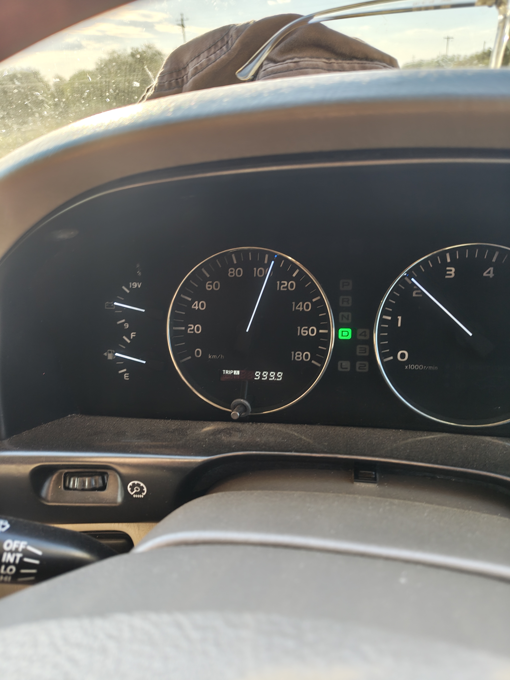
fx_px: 471
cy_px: 340
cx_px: 255
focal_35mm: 24
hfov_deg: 56.8
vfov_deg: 71.6
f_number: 1.88
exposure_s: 1/50
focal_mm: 5.56
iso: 99
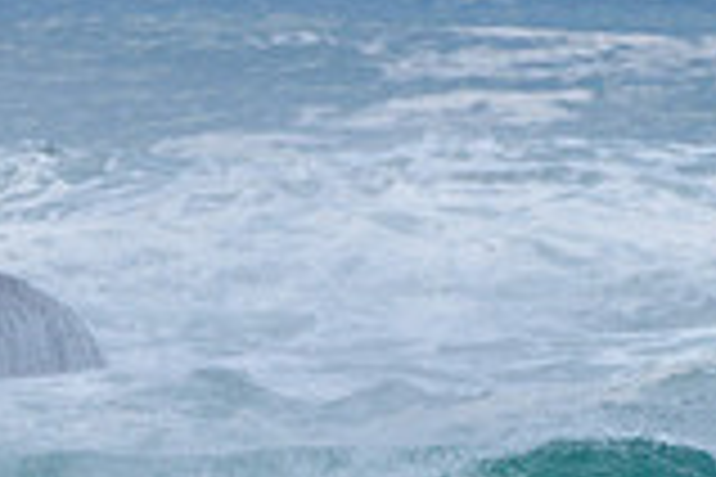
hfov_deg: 0.9
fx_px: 44369
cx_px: 171
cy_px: 639
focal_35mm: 2231
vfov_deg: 0.6
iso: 220
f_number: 5.6
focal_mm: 500
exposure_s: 1/2000
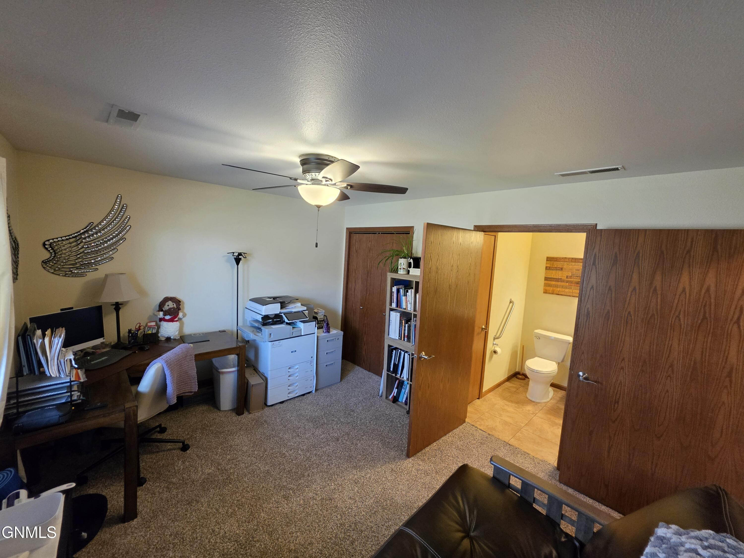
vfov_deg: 89.9
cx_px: 372
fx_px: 279
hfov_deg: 106.2
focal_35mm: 13
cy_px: 279
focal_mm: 2.2
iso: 200
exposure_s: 1/60
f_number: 1.9
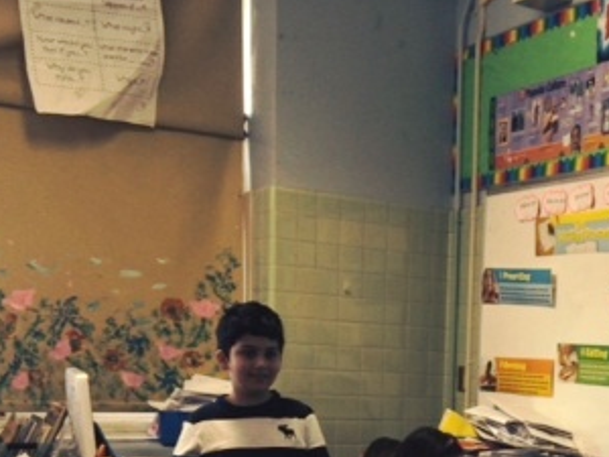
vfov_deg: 21.9
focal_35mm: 64
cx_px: 589
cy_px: 481
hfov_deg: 28.6
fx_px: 1126
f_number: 2.2
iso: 64
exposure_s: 1/30
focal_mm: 4.12
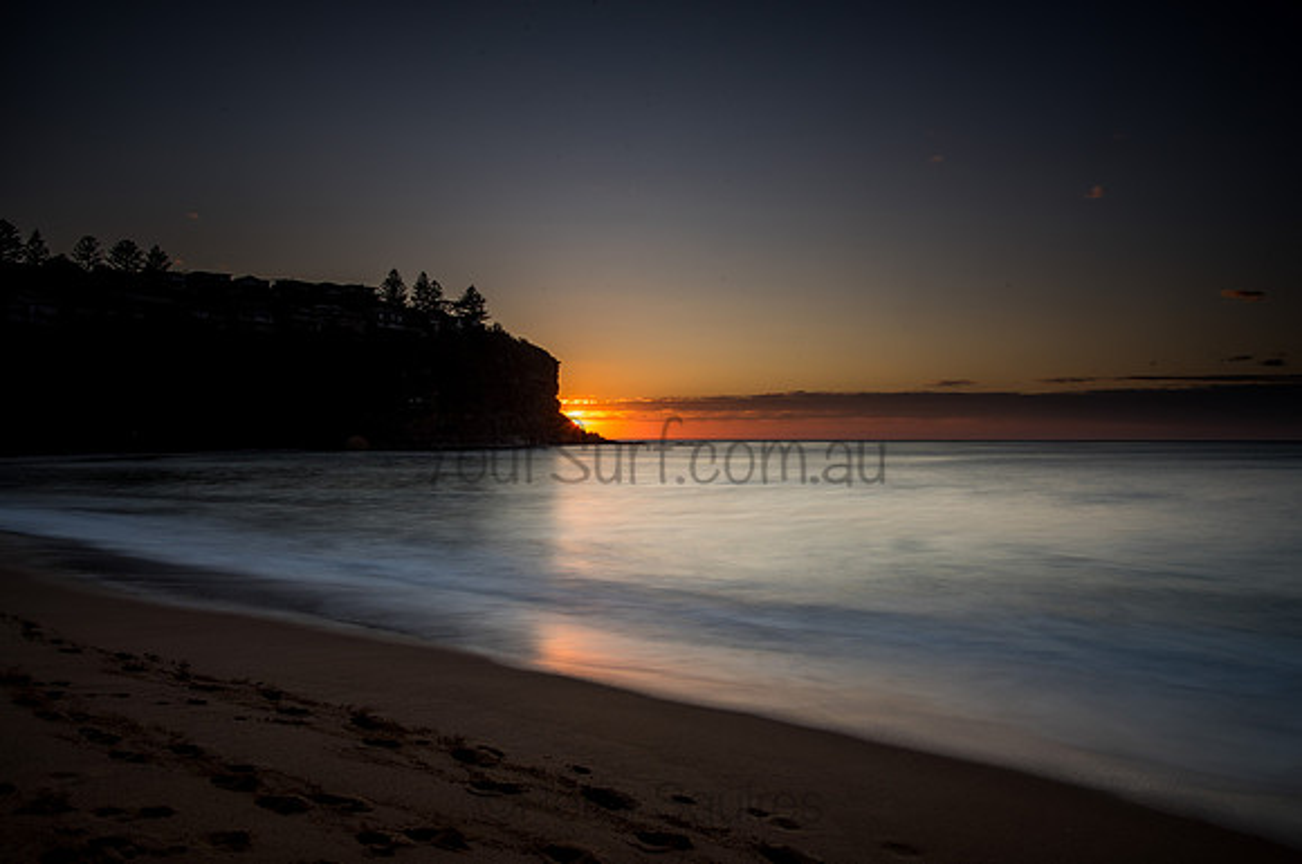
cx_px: 651
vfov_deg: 51.9
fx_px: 889
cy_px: 432
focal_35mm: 25
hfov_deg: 72.4
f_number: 22
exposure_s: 10
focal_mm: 24
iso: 31
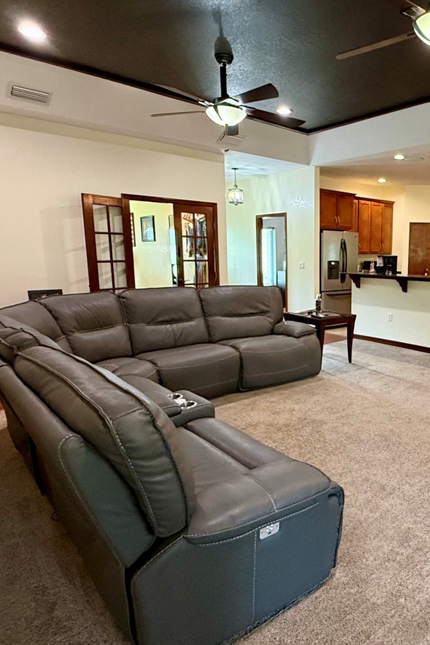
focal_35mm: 24
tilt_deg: -9.5
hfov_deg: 50.0
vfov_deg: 73.8
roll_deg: -0.7
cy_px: 324
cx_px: 342
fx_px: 430
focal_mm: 2.22
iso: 500
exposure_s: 1/60
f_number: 2.2
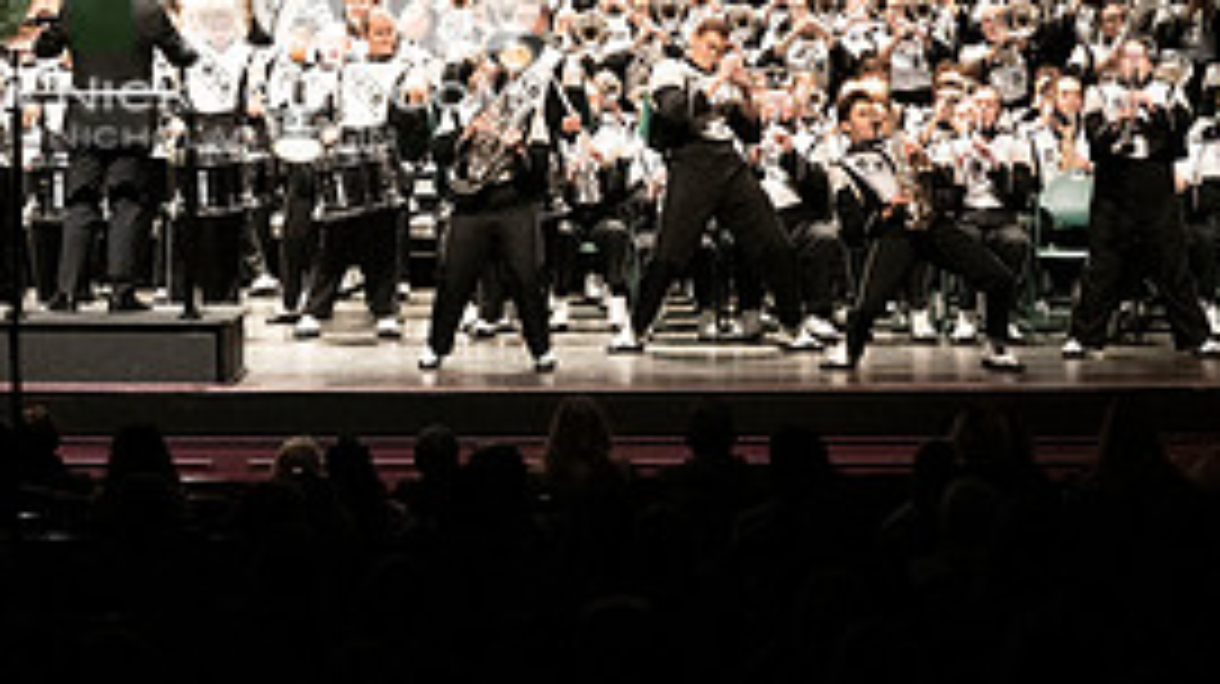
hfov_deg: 13.6
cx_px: 207
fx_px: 5075
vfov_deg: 7.7
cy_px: -65
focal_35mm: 157
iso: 8000
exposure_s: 1/500
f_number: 4
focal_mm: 70
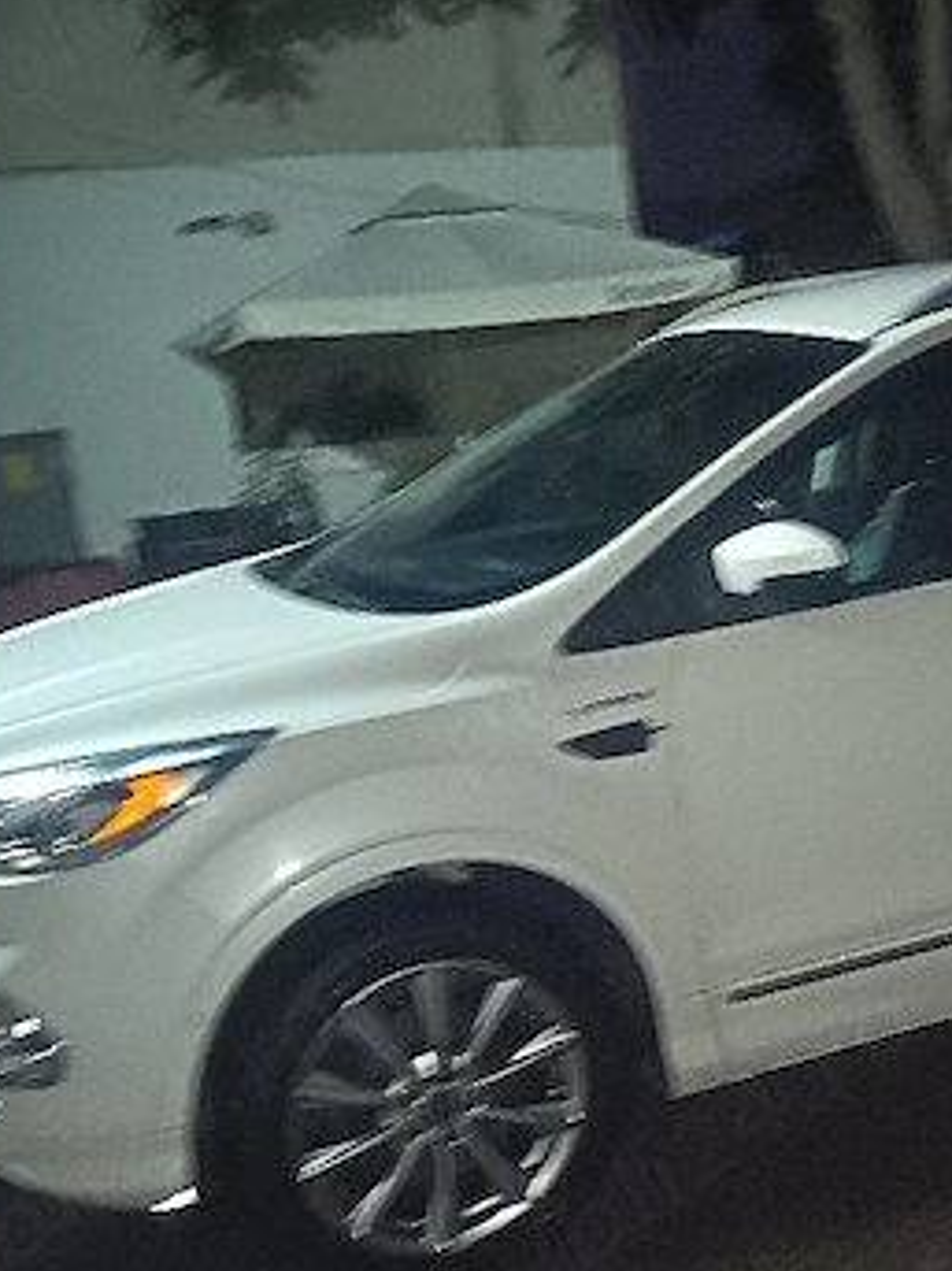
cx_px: 822
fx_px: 2055
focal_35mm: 56
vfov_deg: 34.3
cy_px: 682
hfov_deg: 25.4
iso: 15306
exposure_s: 1/16.7
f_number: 1.75
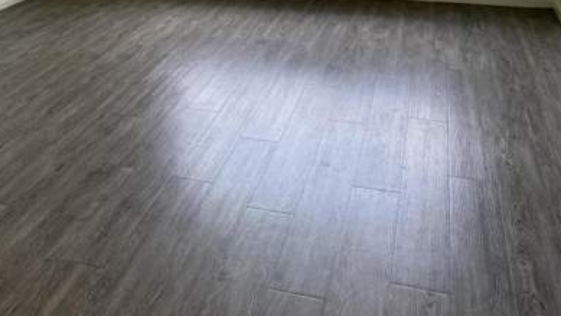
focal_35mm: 43
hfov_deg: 47.1
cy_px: -43
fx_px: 640
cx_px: 224
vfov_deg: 25.4
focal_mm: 6.86
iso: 64
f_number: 1.78
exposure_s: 1/223
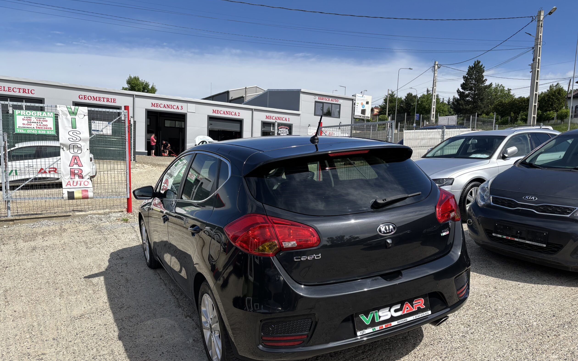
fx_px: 441
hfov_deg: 66.5
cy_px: 211
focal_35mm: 28
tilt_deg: -6.0
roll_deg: -3.2
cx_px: 290
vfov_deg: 44.4
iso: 50
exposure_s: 1/3413
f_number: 1.6
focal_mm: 5.96
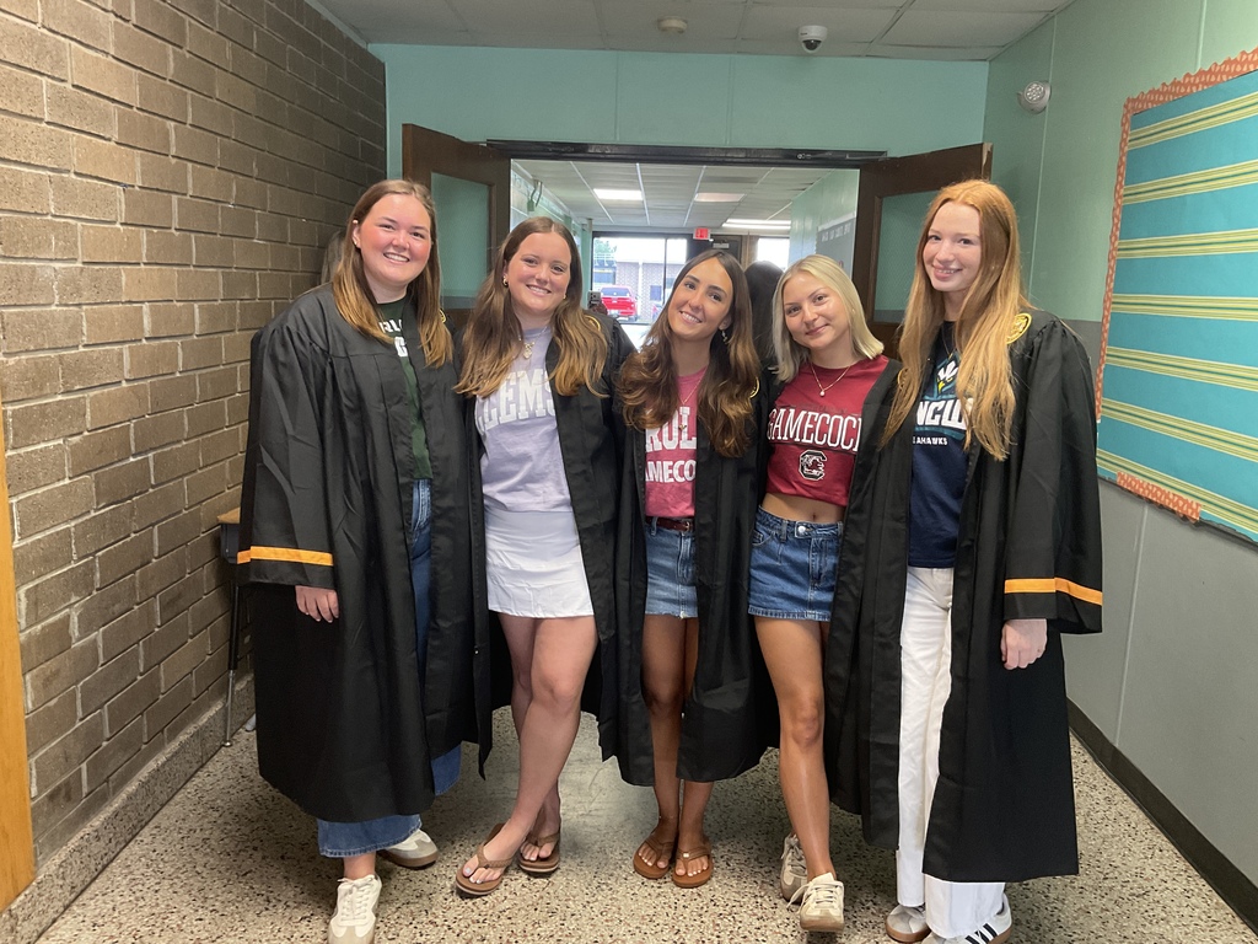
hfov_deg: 61.7
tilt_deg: -9.0
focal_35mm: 29
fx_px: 1054
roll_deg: -1.6
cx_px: 629
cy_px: 472
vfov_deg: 48.2
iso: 64
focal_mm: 3
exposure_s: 1/60
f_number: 1.8
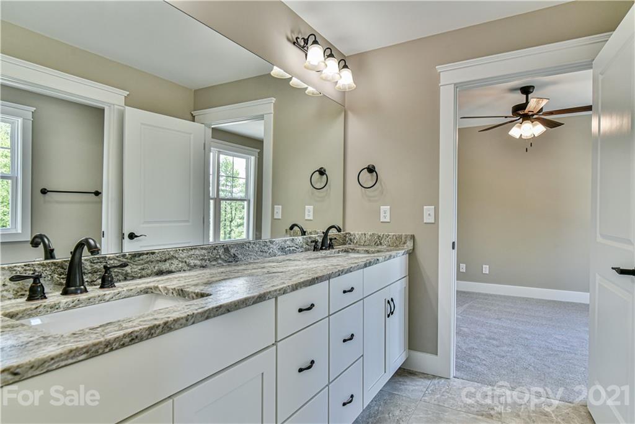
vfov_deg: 61.9
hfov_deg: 84.0
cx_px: 318
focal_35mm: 20
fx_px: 353
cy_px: 212
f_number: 8
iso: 1600
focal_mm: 20
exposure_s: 1/250
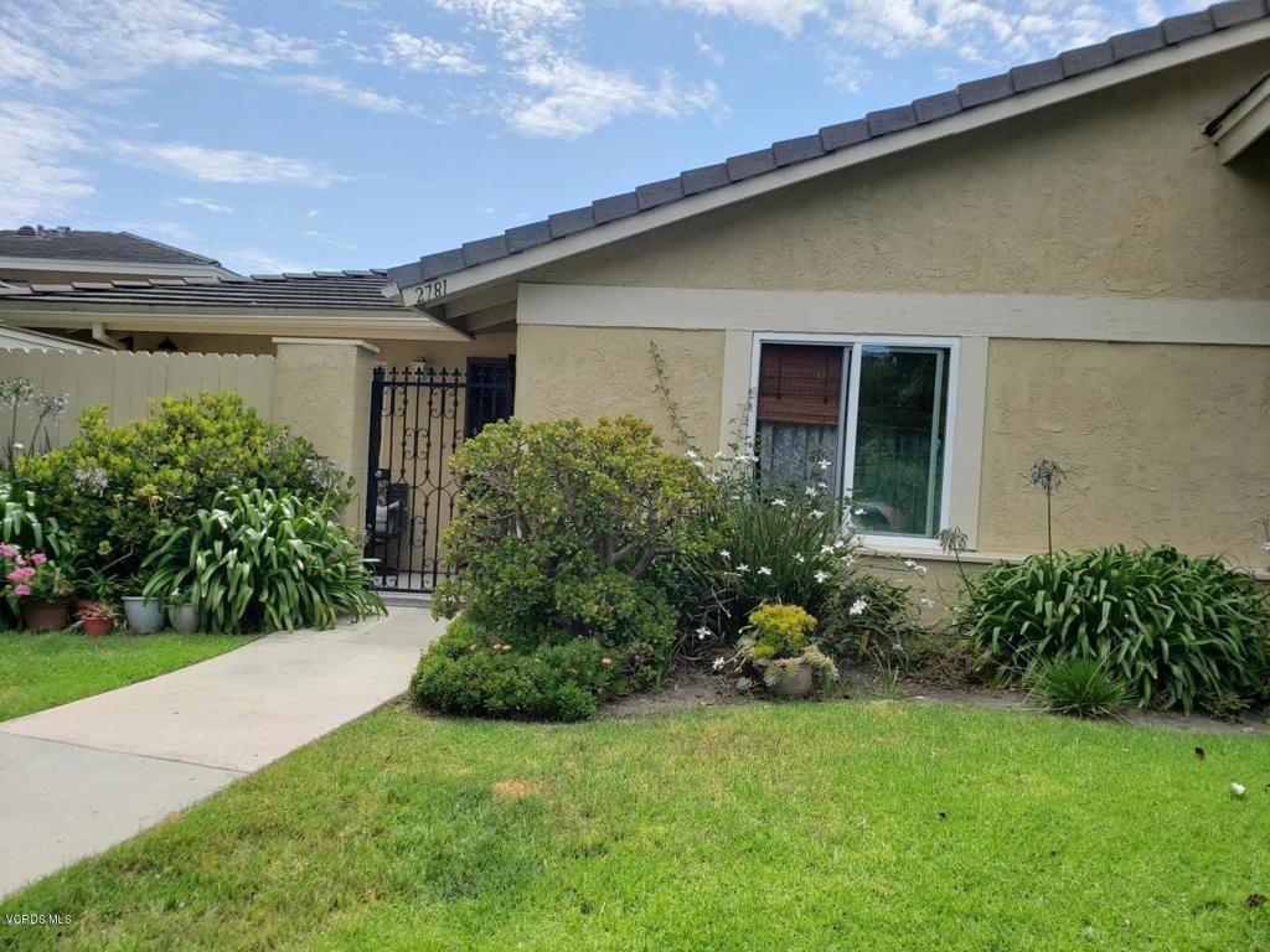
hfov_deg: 67.3
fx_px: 954
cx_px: 635
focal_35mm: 26
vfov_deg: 53.1
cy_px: 476
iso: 50
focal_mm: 4.3
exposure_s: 1/722
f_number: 2.4
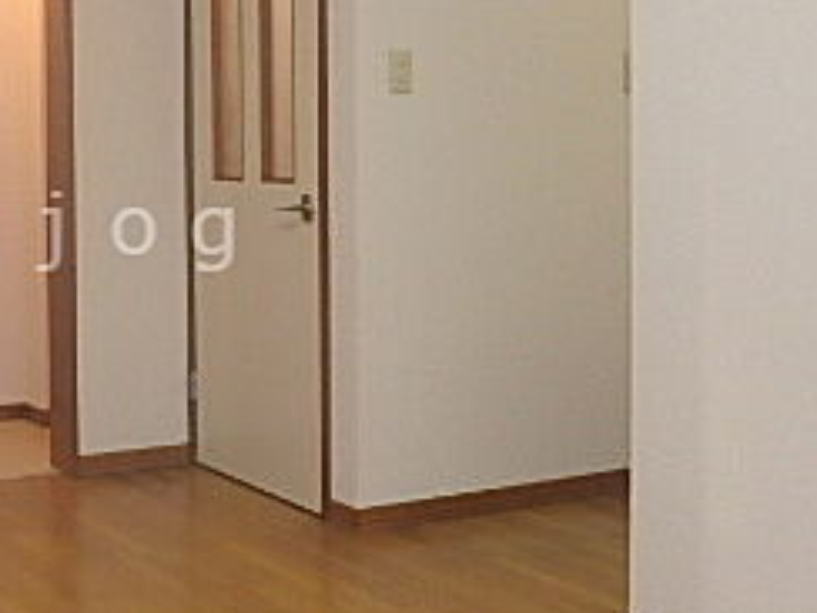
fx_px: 1298
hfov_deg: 32.5
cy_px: 231
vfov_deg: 26.5
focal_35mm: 55
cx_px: 23
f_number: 3.5
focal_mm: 3.7
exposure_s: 1/30
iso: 320
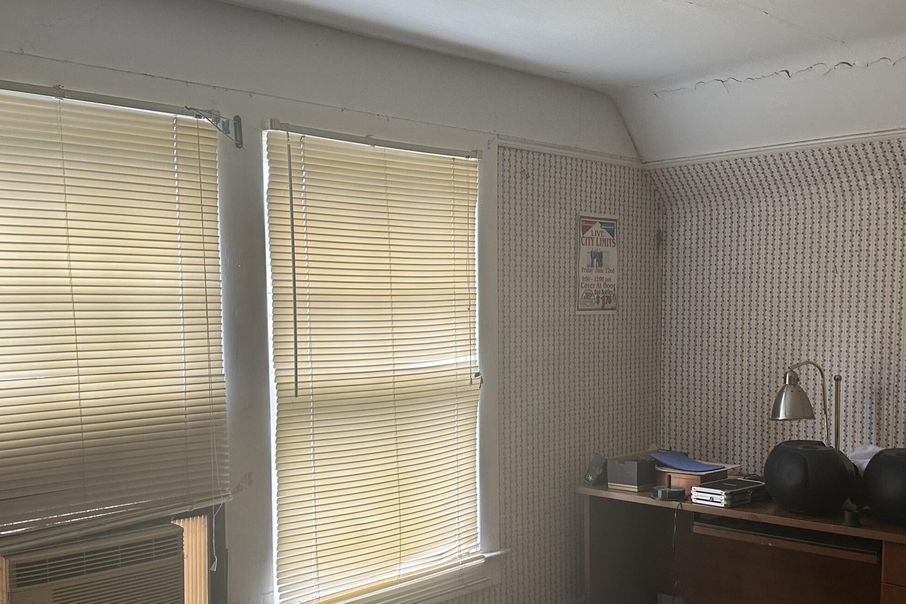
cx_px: 482
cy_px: 374
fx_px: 956
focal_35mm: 38
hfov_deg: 50.7
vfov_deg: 34.9
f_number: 1.78
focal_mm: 6.86
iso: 160
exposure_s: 1/101
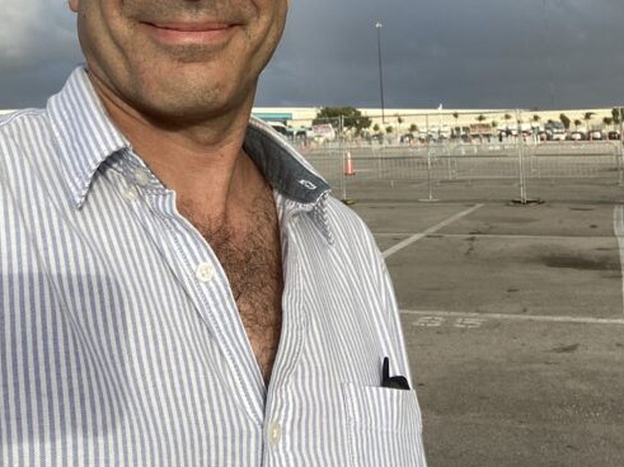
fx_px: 865
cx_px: 286
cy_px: -13
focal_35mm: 48
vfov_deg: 28.2
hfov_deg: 39.6
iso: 25
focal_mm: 2.71
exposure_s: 1/772
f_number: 2.2
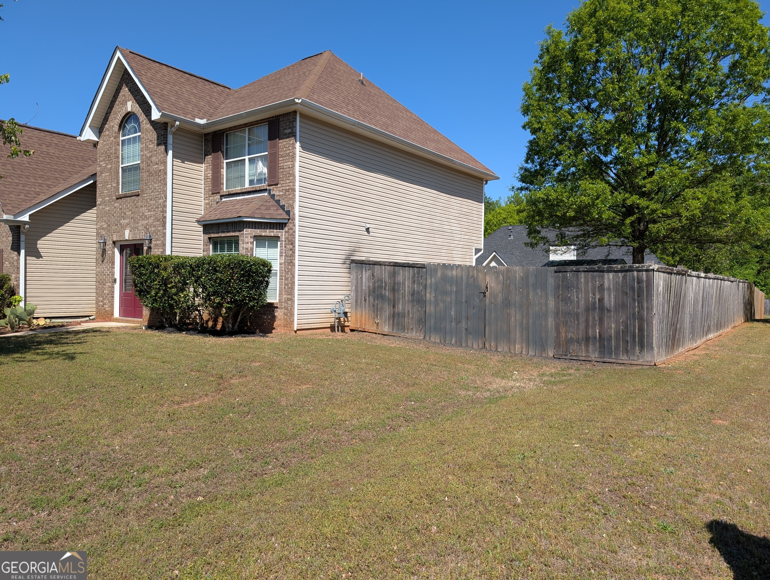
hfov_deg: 71.5
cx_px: 385
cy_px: 290
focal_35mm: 24
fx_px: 535
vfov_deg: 56.9
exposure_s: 1/822
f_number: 1.68
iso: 18
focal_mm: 6.9
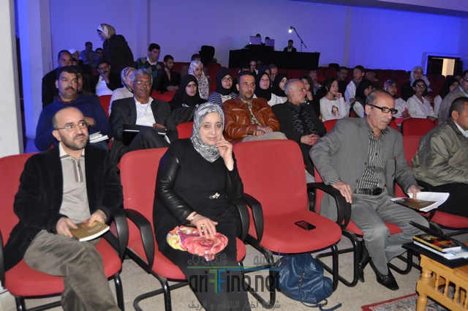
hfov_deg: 57.3
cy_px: 156
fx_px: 428
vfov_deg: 39.9
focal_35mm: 33
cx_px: 234
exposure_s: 1/60
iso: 800
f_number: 3.5
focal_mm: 22
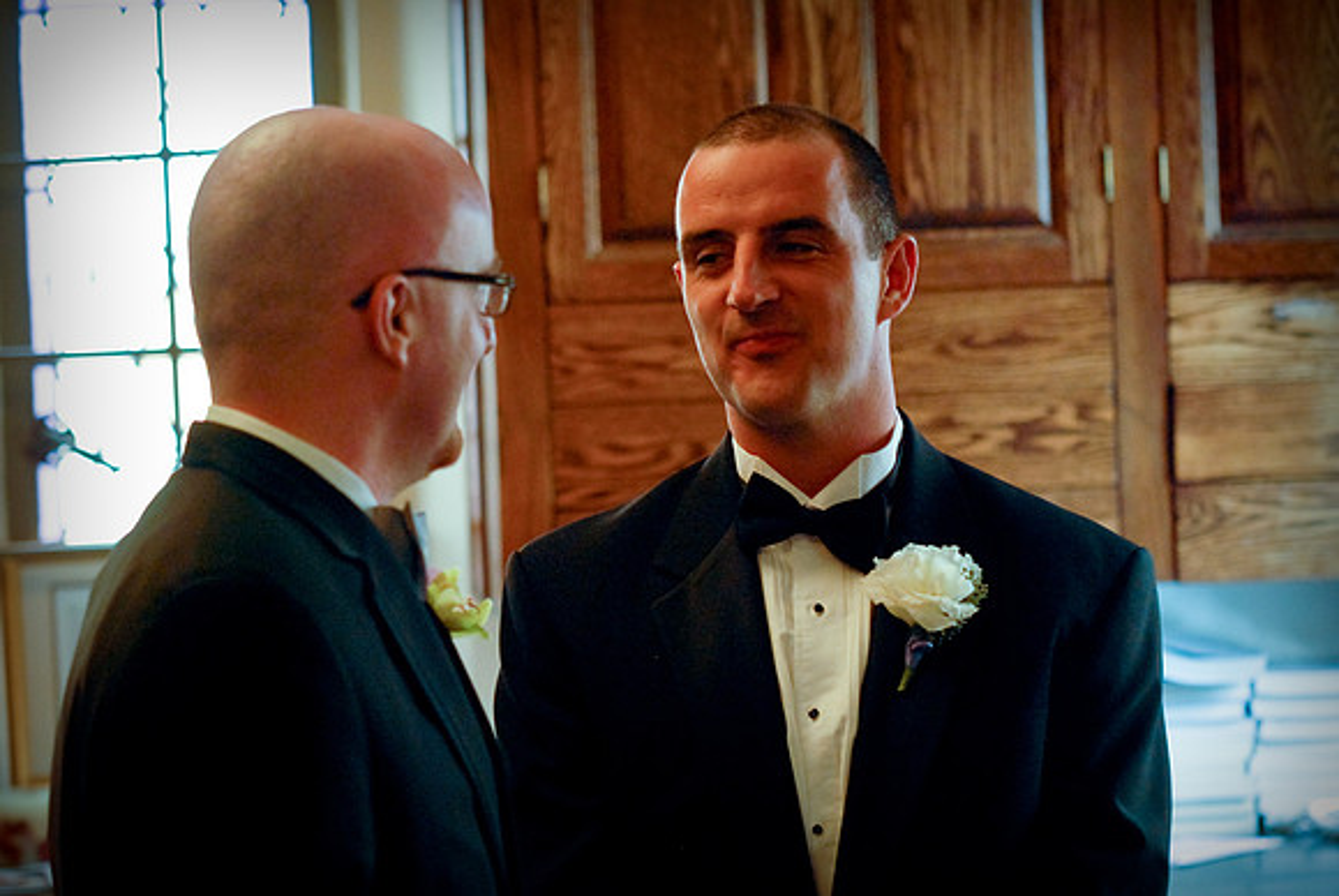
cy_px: 448
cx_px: 670
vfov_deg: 13.1
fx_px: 3909
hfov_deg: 19.4
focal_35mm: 105
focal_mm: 70
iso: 640
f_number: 2.8
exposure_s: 1/60
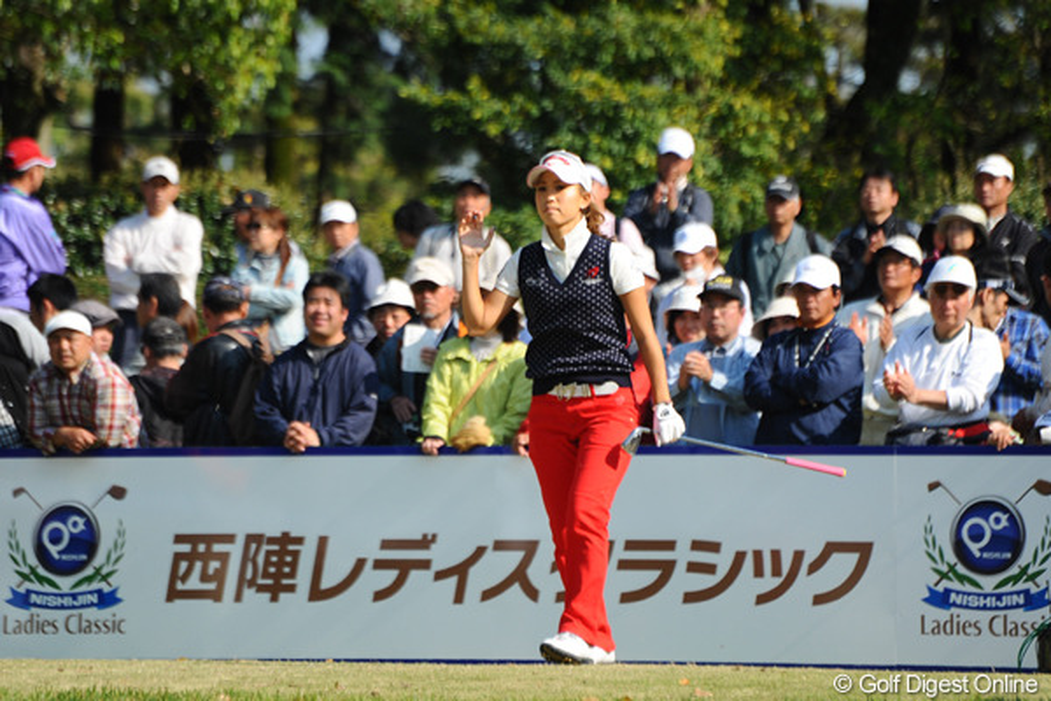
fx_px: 8758
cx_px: 526
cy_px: 350
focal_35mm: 300
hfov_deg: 6.9
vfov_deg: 4.6
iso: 500
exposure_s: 1/1250
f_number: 5.6
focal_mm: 300
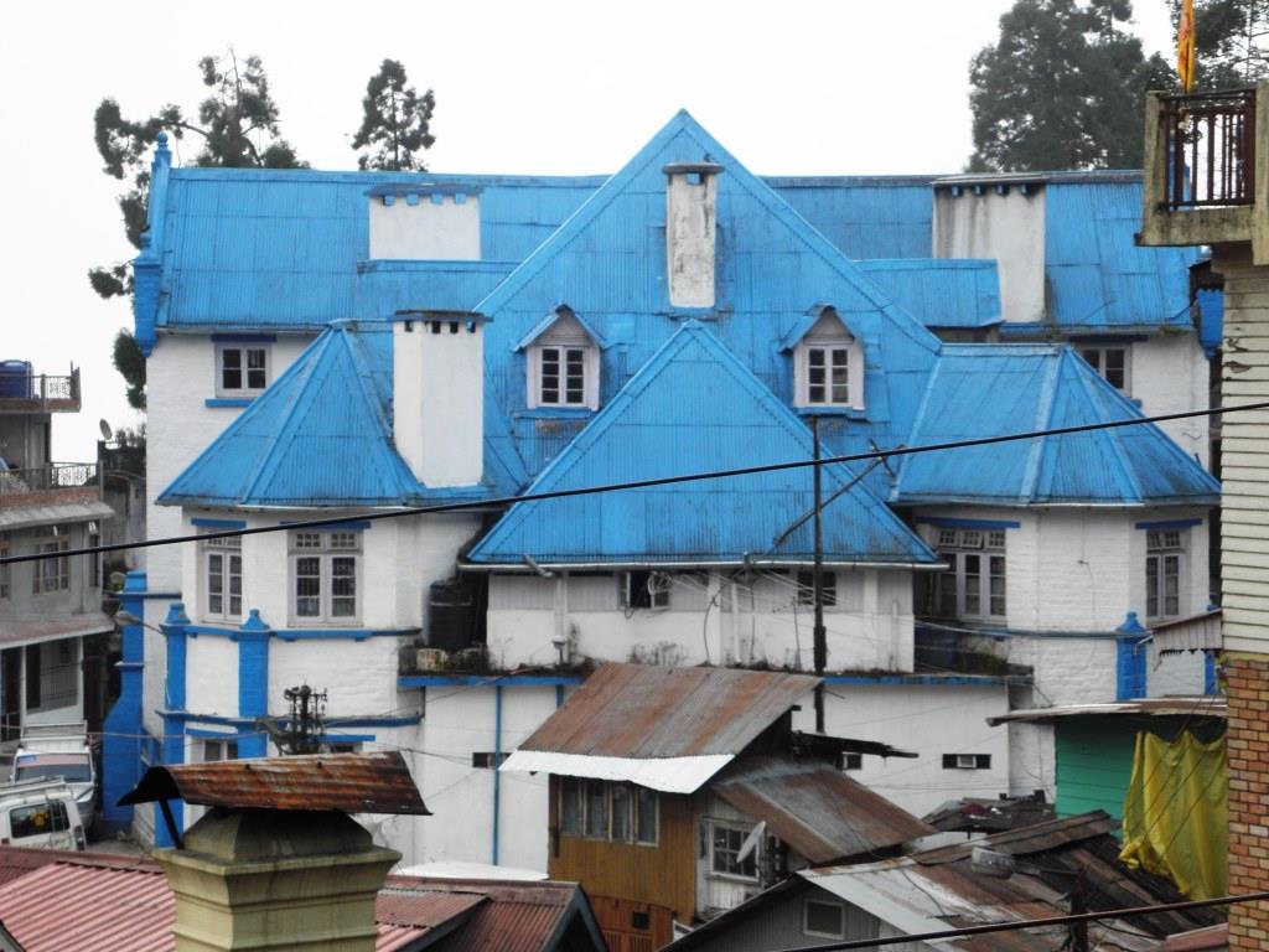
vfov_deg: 14.1
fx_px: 3849
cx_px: 634
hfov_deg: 18.7
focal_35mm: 105
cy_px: 476
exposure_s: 1/60
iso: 125
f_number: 4.2
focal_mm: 18.76
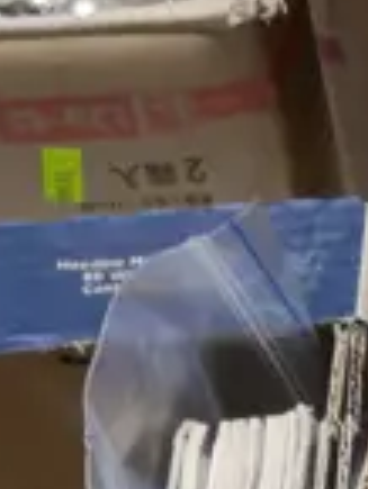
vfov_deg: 8.2
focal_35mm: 240
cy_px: 202
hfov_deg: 5.6
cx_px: 1271
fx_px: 3397
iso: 400
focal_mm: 17
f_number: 5
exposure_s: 1/60
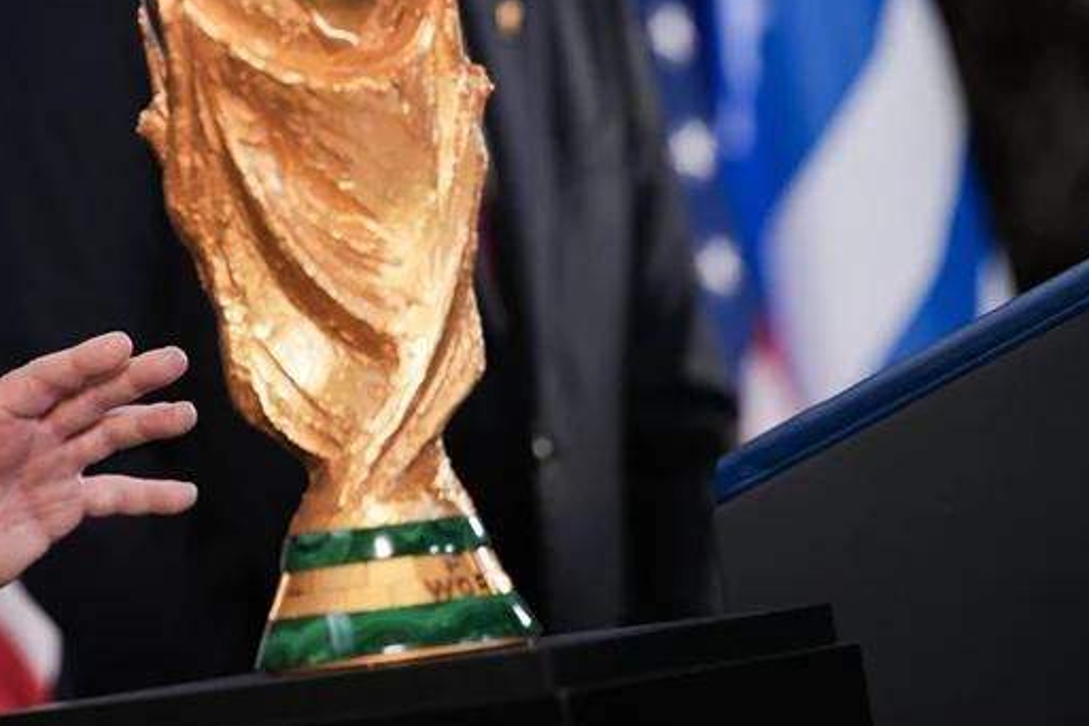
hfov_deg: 8.7
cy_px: -42
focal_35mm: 234
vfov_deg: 5.9
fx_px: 7078
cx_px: -57
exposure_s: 1/200
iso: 200
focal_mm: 100
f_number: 2
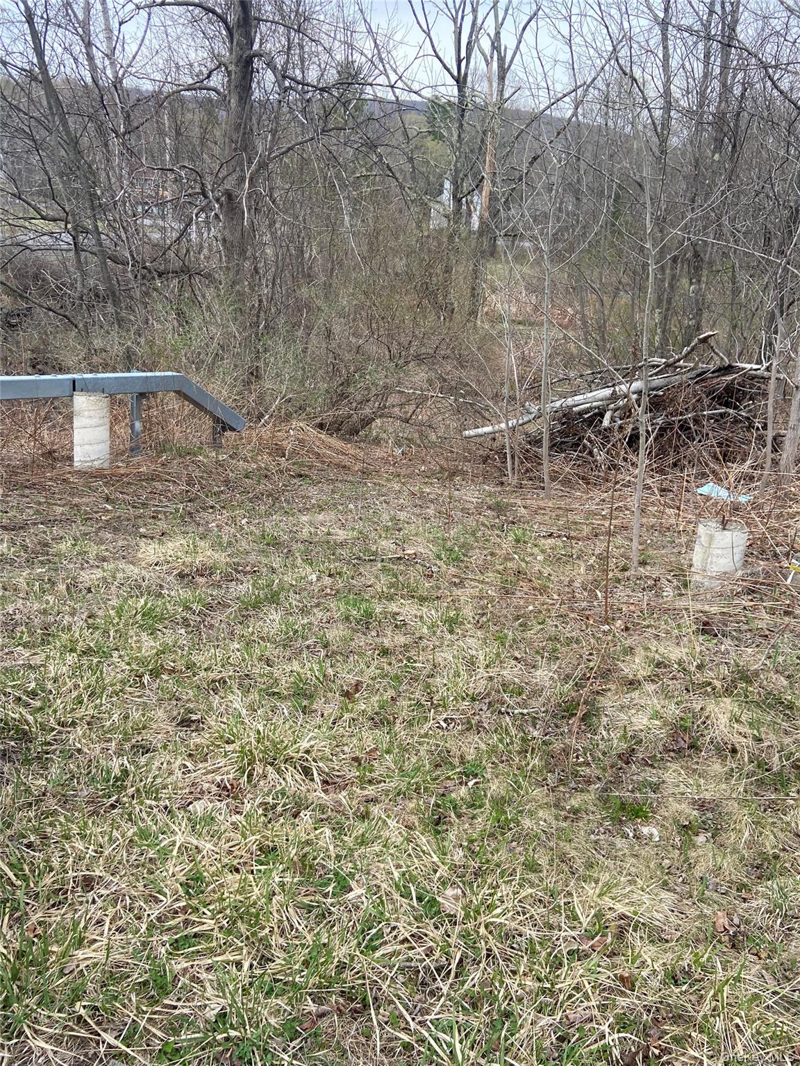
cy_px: 533
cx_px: 400
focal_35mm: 26
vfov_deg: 67.3
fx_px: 801
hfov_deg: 53.1
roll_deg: -3.3
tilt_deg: -18.9
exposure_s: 1/469
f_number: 1.8
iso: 32
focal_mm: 4.25
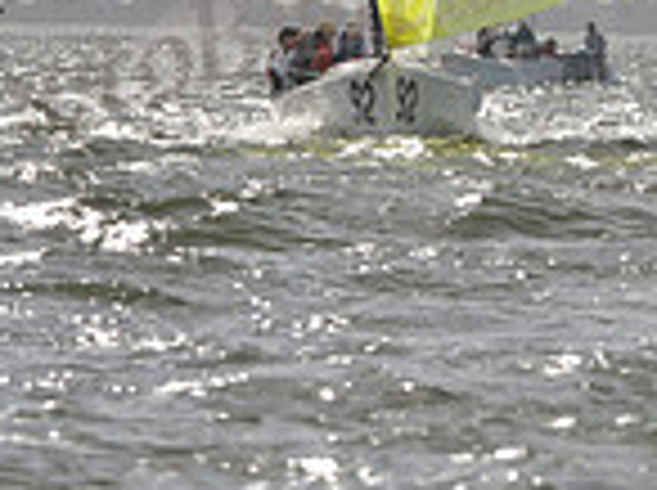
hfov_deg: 2.0
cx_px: 776
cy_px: -706
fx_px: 18854
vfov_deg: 1.5
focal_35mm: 995
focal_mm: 260
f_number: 11
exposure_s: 1/1600
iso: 400
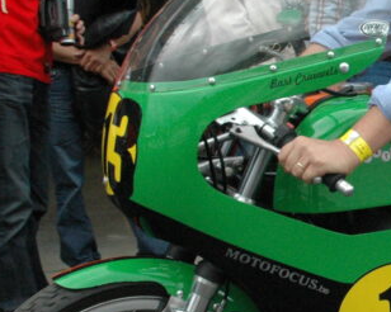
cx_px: 467
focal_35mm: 103
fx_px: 1191
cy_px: 182
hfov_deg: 17.8
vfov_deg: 14.9
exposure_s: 1/250
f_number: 8
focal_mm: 22
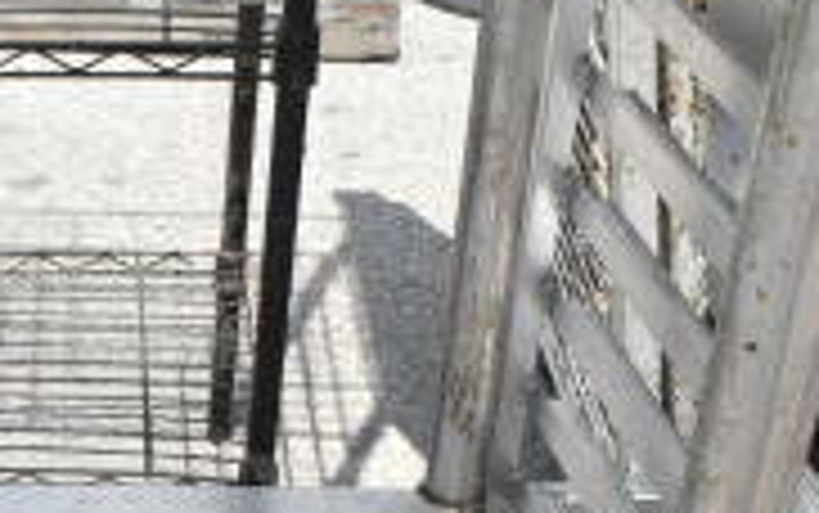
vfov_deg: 13.3
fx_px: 2055
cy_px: 812
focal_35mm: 92
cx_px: -32
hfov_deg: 21.6
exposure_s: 1/640
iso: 1600
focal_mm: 18
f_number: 13
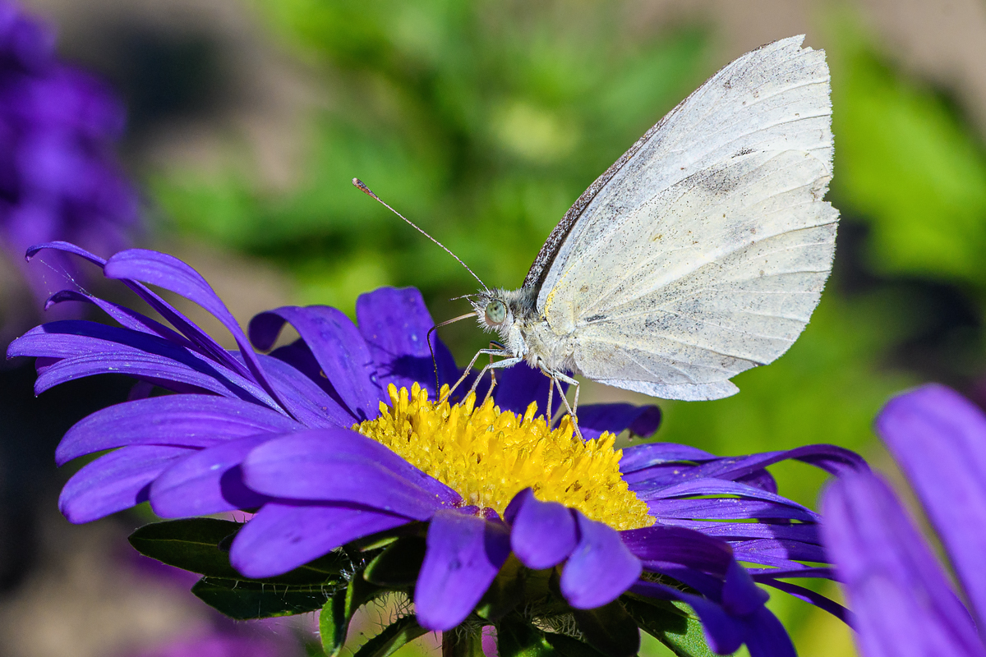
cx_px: 493
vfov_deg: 10.2
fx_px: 3697
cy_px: 328
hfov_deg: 15.2
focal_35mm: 135
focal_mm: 90
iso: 400
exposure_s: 1/1000
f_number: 13
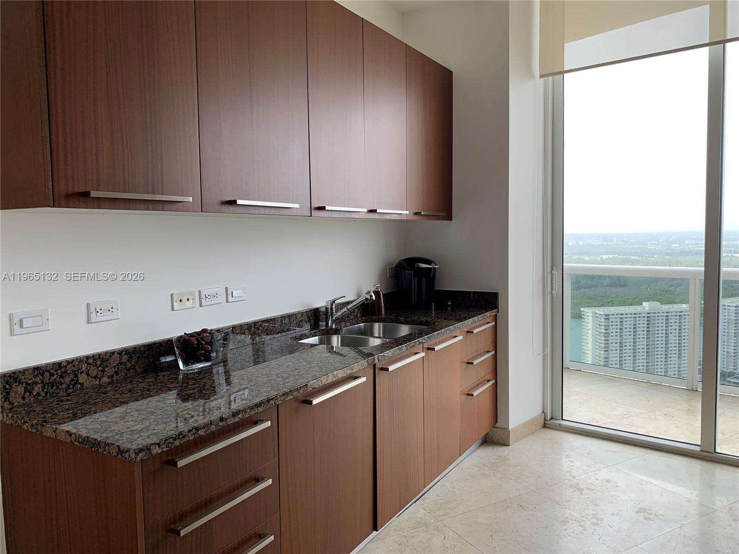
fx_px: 555
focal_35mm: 26
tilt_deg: -4.4
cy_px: 277
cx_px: 370
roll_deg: +0.5
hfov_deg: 67.3
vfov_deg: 53.1
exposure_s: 1/122
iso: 40
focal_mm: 4.25
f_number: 1.8
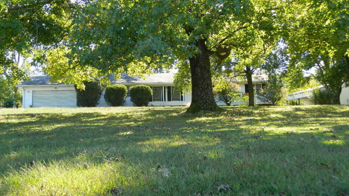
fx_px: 417
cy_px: 73
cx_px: 175
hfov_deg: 45.5
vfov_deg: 26.5
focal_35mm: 45
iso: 80
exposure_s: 1/125
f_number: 3.5
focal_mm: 7.3
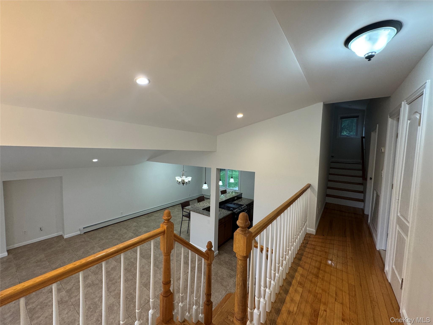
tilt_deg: -4.6
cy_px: 162
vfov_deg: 85.7
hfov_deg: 102.1
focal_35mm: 14
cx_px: 216
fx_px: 175
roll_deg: -1.9
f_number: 2.2
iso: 160
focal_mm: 2.22
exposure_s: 1/99
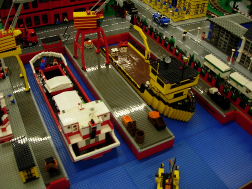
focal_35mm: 38
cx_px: 126
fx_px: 277
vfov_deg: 37.7
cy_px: 94
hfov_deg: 49.0
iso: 64
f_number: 2.8
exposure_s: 1/6.9
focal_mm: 7.8
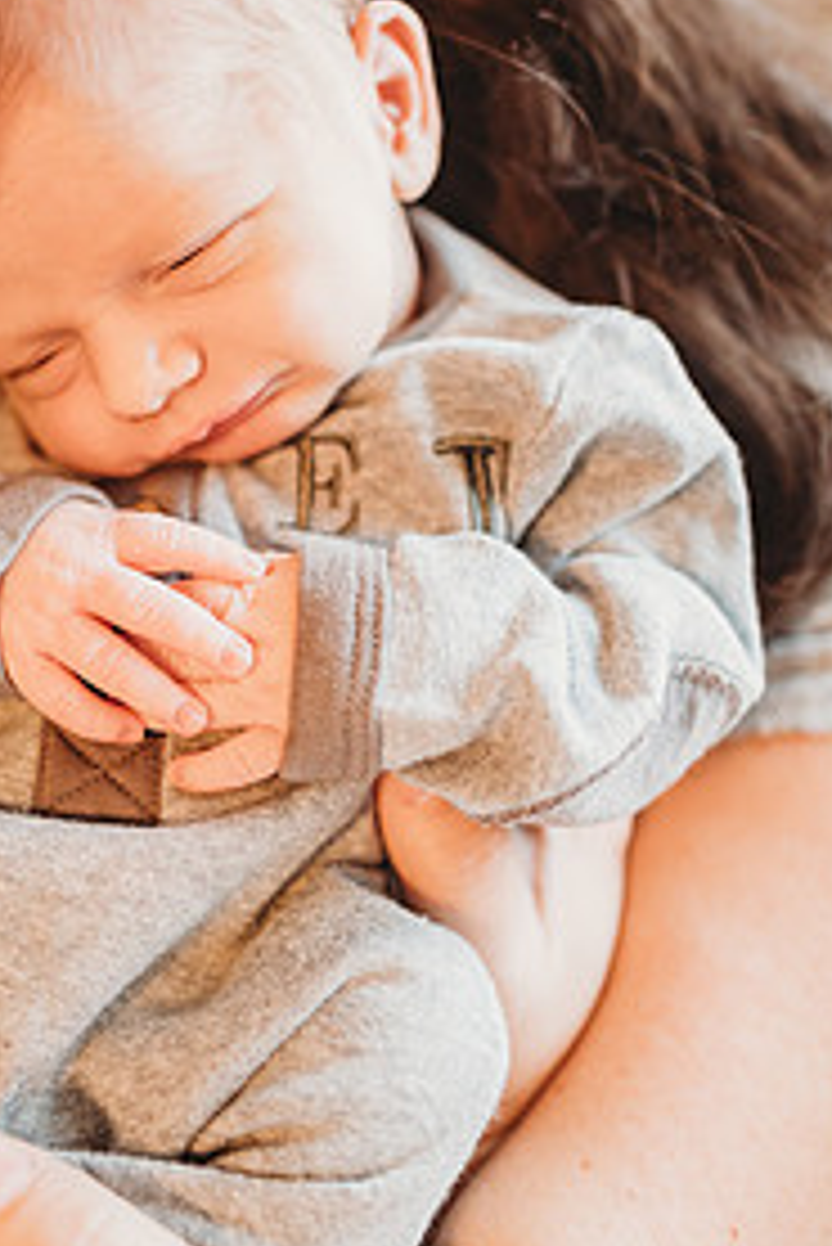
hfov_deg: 33.5
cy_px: 472
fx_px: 1350
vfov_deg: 49.1
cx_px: 198
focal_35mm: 39
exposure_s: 1/160
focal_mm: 24
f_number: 2.2
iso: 500
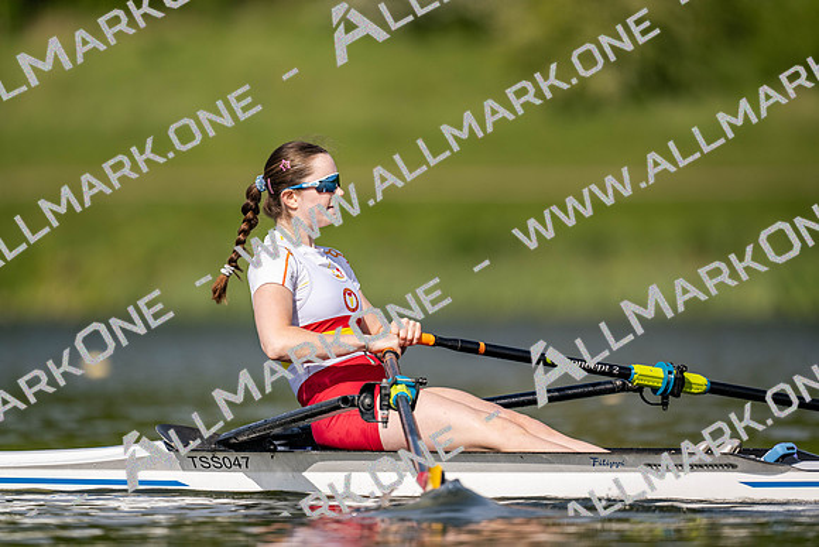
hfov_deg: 3.4
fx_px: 13653
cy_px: 274
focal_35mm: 600
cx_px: 410
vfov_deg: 2.3
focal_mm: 600
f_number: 4
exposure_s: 1/2500
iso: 180
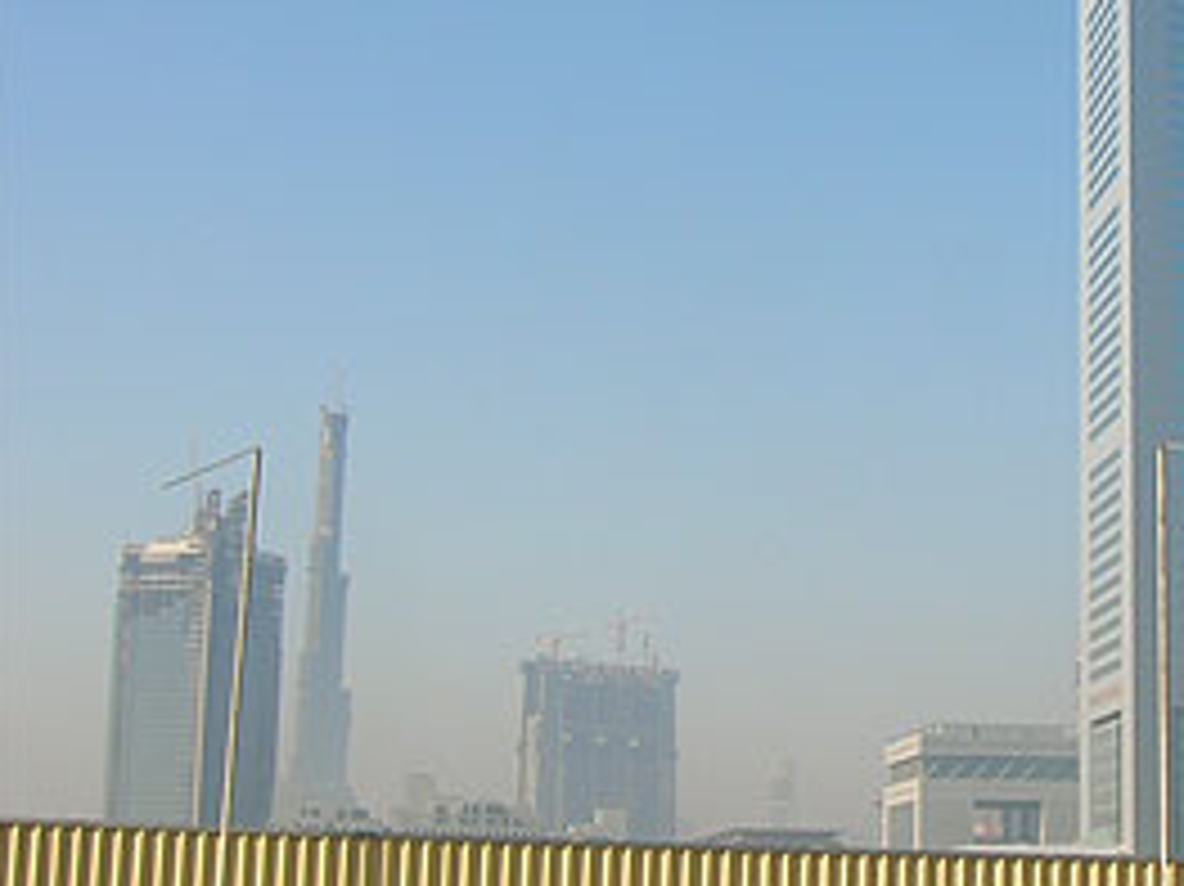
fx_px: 2462
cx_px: 1008
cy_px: 355
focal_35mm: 72
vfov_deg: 20.4
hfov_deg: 26.4
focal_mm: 7
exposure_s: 1/308
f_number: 5.2
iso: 50
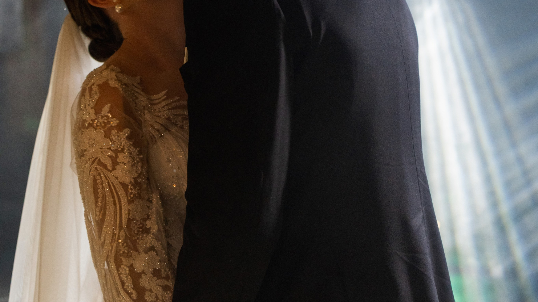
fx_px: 1683
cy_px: 109
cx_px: 269
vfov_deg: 10.3
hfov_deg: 18.2
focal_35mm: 118
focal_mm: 75
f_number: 3.2
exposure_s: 1/200
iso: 3200
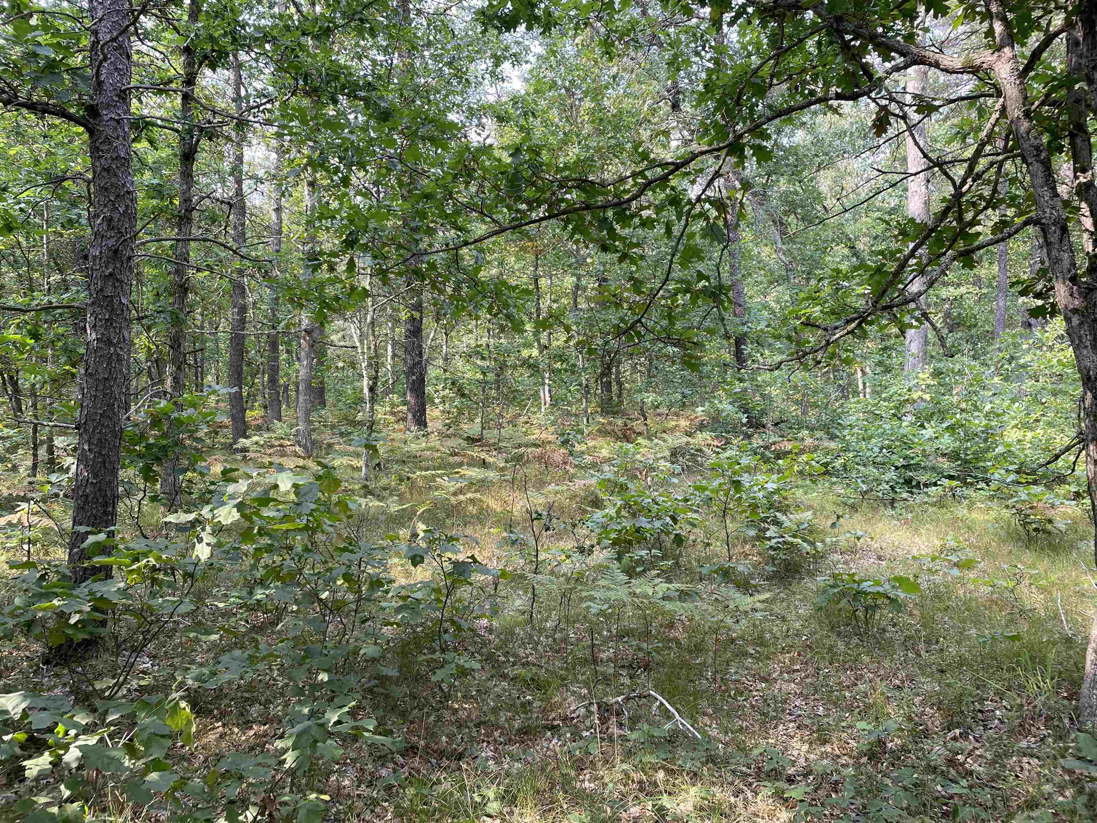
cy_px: 412
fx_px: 824
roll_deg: +0.8
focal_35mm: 26
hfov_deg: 67.3
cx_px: 548
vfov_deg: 53.1
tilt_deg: -1.0
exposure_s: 1/147
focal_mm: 4.2
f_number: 1.6
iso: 32
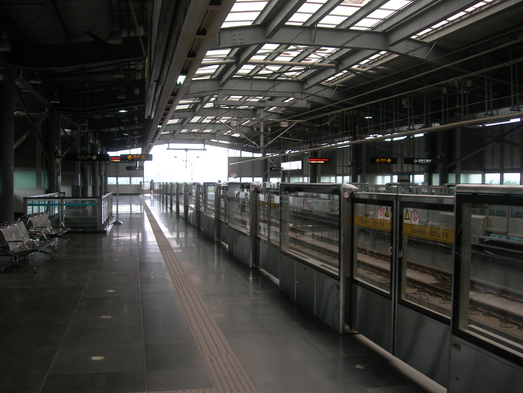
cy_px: 196
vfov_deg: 37.7
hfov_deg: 49.0
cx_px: 262
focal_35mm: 38
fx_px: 574
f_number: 2.8
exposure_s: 1/66.7
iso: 50
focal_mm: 7.8
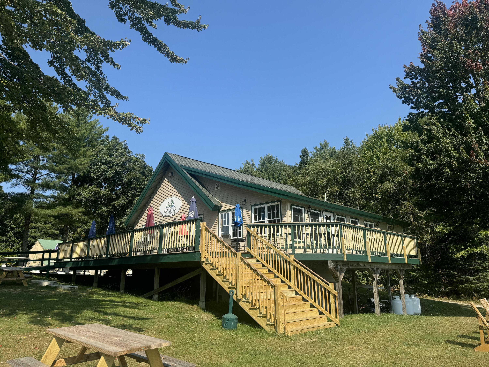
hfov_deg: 71.6
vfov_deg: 56.8
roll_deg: +0.0
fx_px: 339
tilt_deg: +13.1
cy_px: 184
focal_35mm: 24
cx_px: 244
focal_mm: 6.76
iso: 80
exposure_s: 1/3247
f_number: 1.78
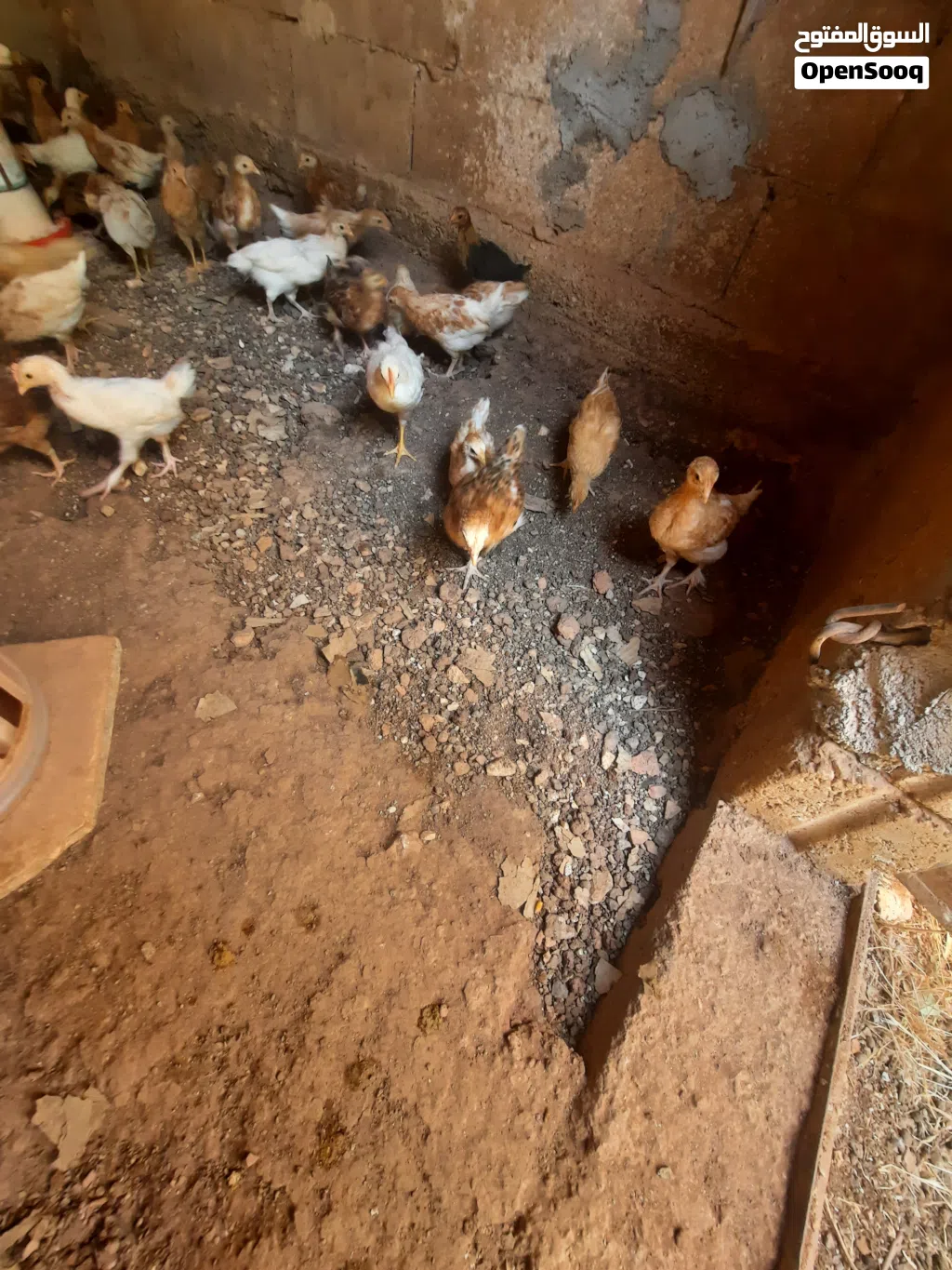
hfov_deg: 89.9
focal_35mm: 13
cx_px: 476
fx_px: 477
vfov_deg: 106.2
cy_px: 635
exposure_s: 1/50
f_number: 2.2
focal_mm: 1.74
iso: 160
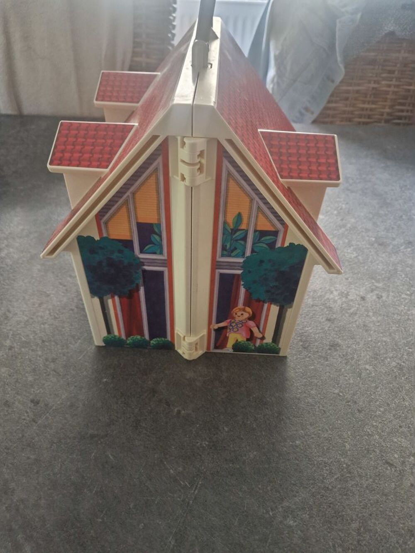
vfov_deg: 73.9
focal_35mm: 23
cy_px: 276
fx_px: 368
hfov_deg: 58.9
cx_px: 208
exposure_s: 1/100
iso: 800
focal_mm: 5.4
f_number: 1.8
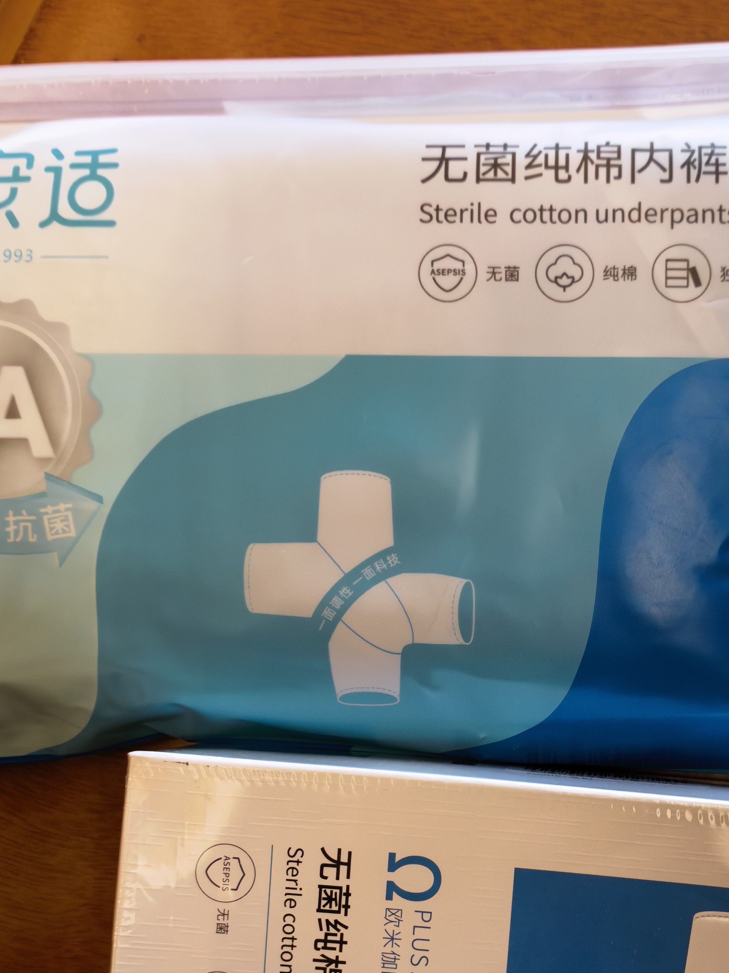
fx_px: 1123
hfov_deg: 35.1
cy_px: 676
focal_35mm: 40
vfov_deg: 45.8
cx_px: 556
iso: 400
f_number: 2
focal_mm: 5.75
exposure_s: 1/33.3
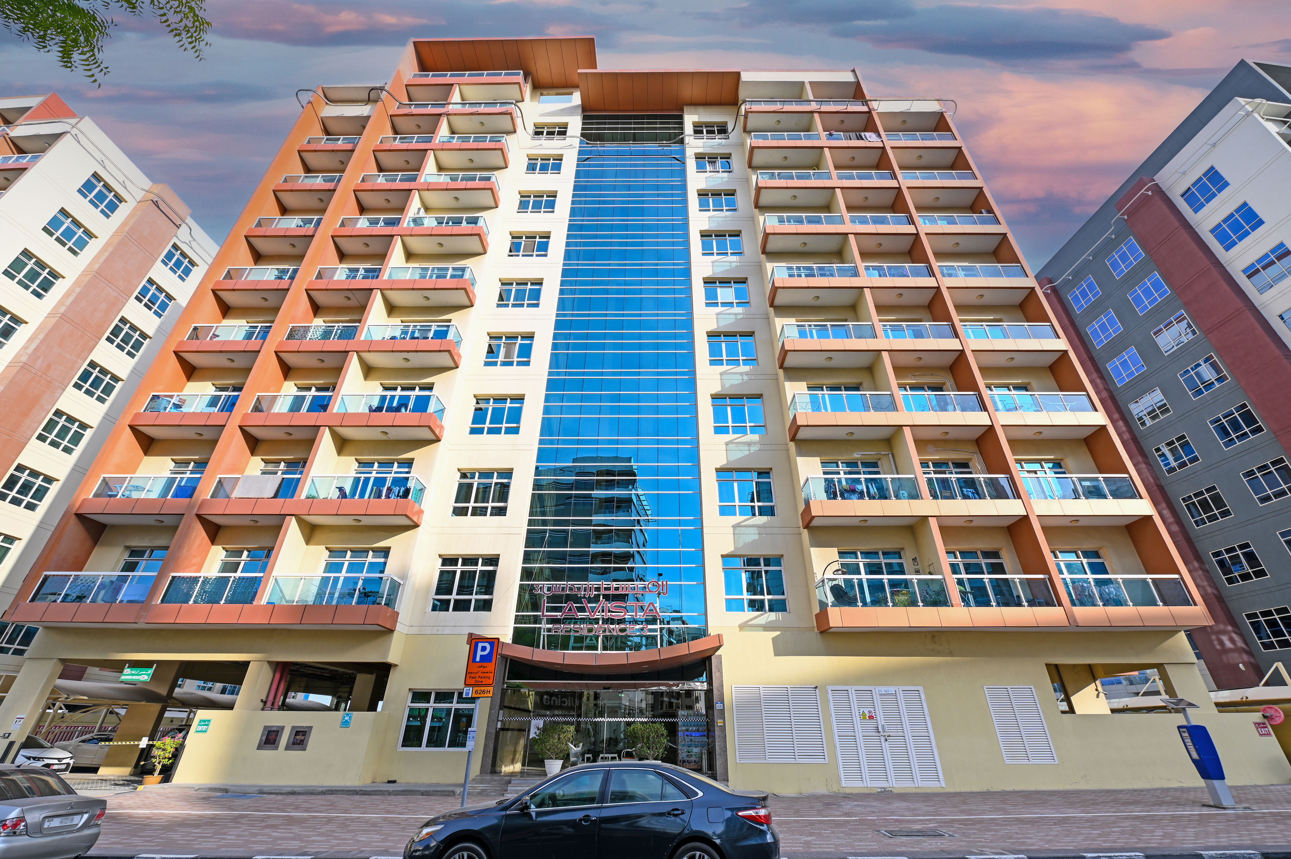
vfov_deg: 81.1
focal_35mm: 14
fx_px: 502
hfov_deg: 104.3
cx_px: 646
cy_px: 430
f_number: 9
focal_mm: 14
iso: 100
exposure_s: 1/80
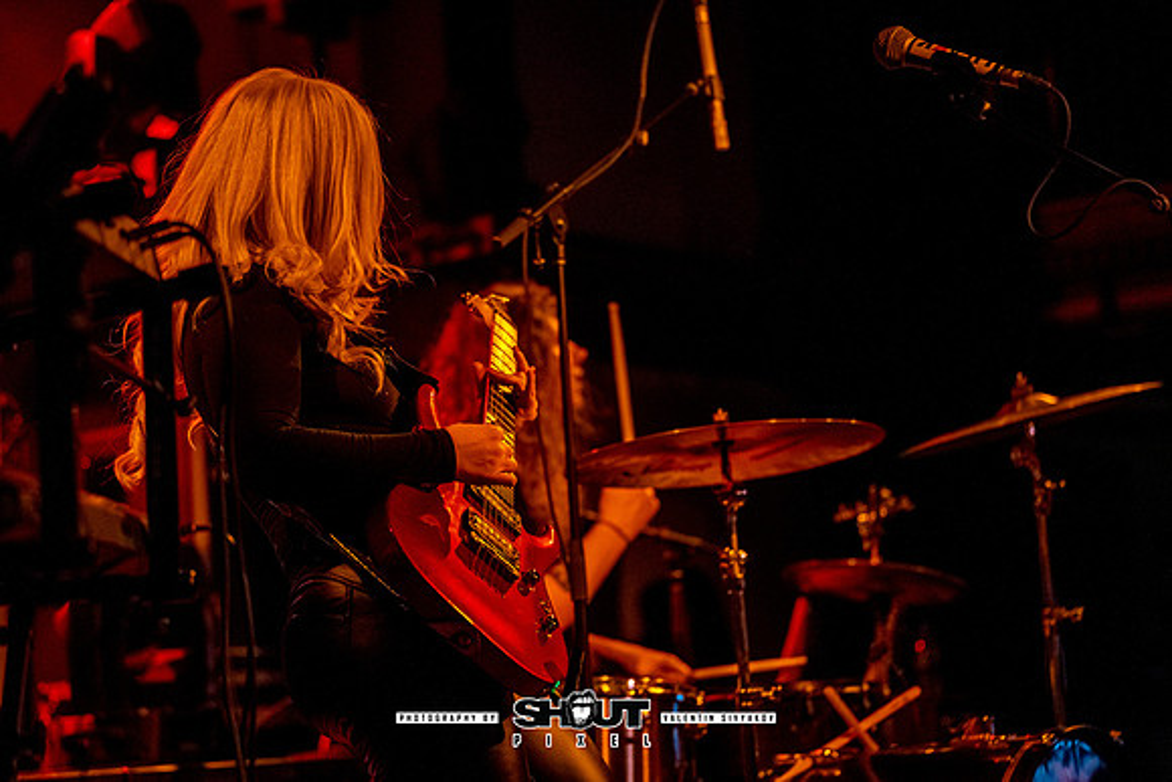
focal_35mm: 96
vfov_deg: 14.3
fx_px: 3126
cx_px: 586
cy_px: 391
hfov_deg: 21.2
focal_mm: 96
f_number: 2.8
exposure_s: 1/320
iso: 2000
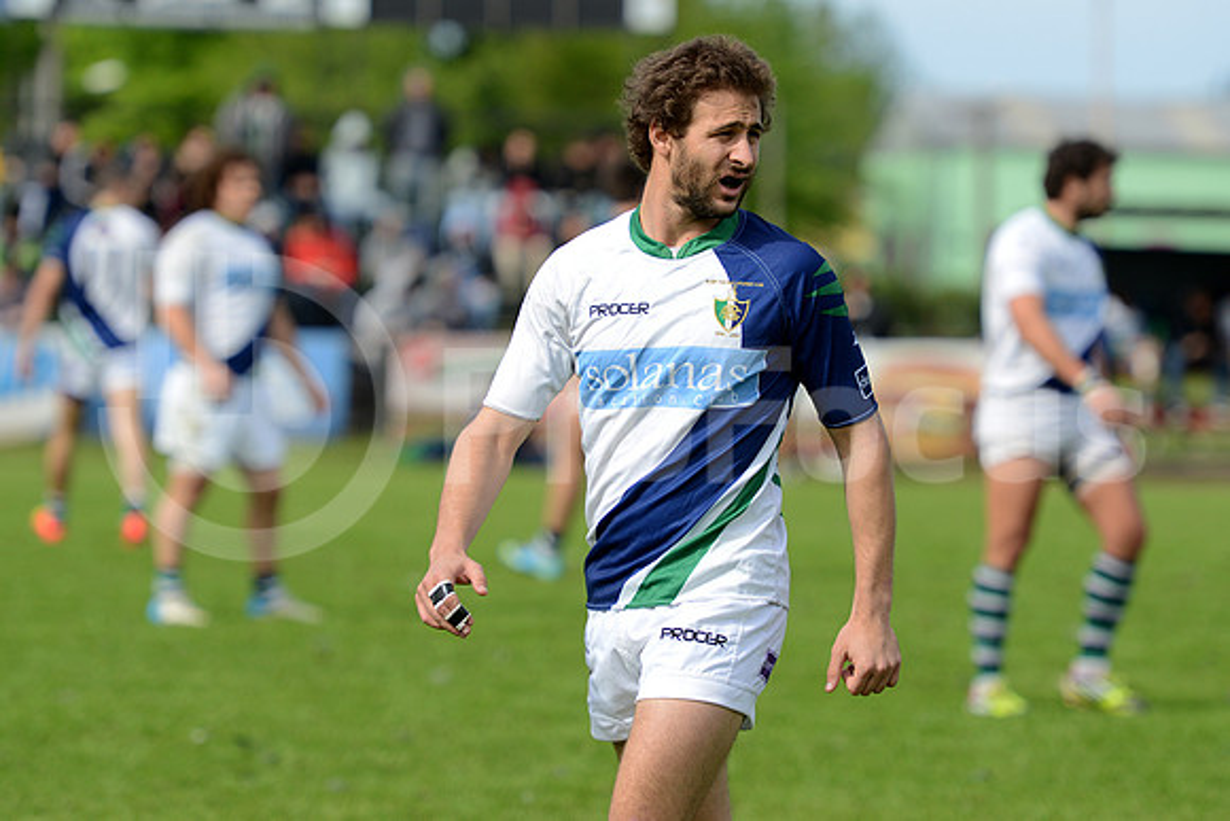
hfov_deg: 9.4
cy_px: 410
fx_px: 7518
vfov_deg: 6.2
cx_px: 615
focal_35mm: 220
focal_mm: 220
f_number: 4
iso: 400
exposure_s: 1/1250
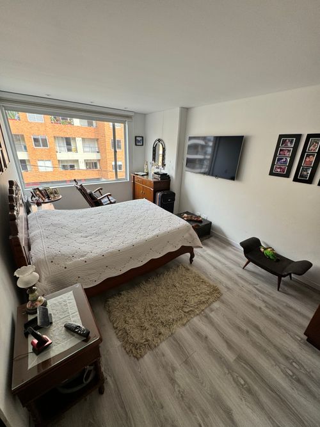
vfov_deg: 102.1
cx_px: 160
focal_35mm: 14
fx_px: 173
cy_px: 214
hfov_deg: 85.7
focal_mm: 2.22
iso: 50
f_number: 2.2
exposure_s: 1/99
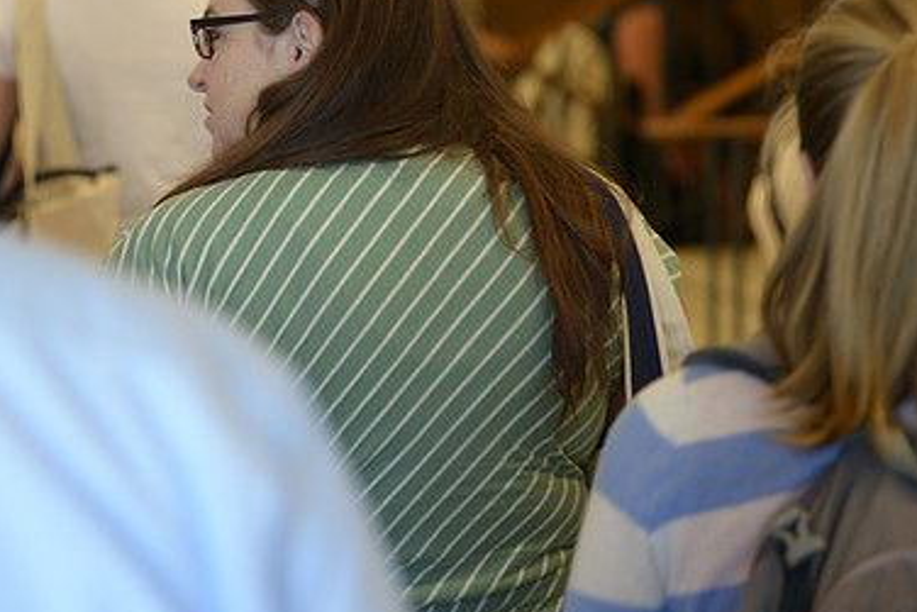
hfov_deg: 11.1
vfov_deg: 7.4
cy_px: 165
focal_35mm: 185
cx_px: 351
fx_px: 4714
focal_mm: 120
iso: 800
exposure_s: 1/60
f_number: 4
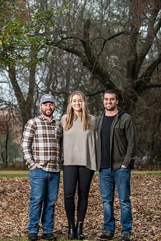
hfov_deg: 13.2
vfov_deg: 19.6
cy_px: 131
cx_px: 79
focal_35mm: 104
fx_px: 698
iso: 200
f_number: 4
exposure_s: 1/125
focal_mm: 95
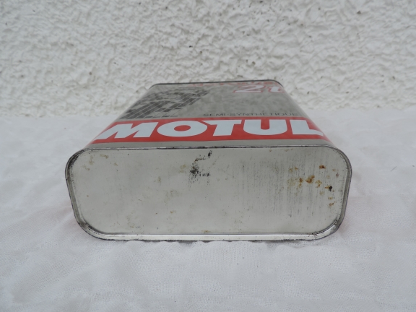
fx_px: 300
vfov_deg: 54.9
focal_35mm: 25
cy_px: 156
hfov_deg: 69.4
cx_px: 209
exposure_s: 1/250
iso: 80
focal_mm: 4.3
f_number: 3
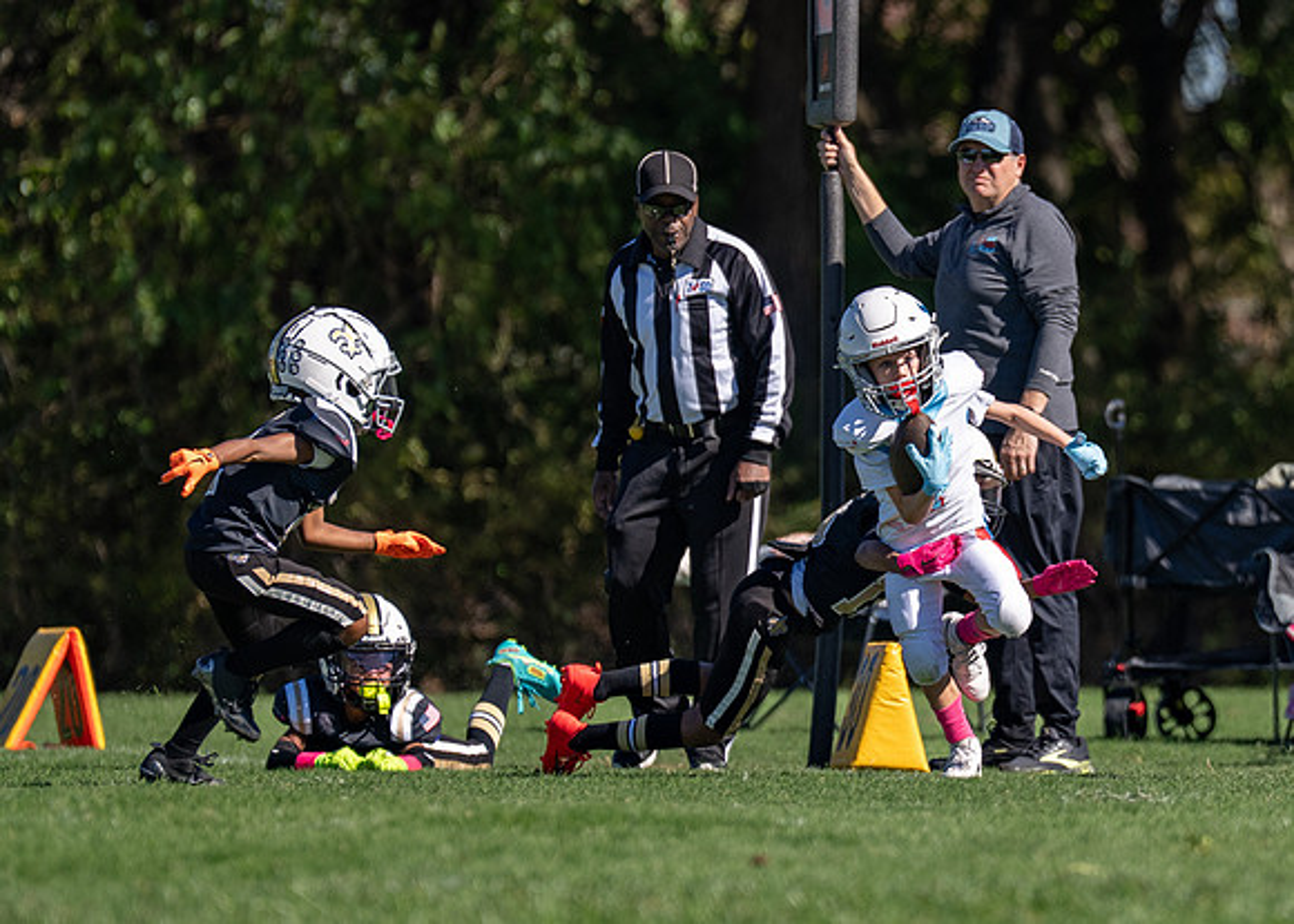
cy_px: 514
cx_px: 928
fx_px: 18364
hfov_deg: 4.0
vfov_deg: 2.9
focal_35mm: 500
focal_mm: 200
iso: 100
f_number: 2.8
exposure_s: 1/2000
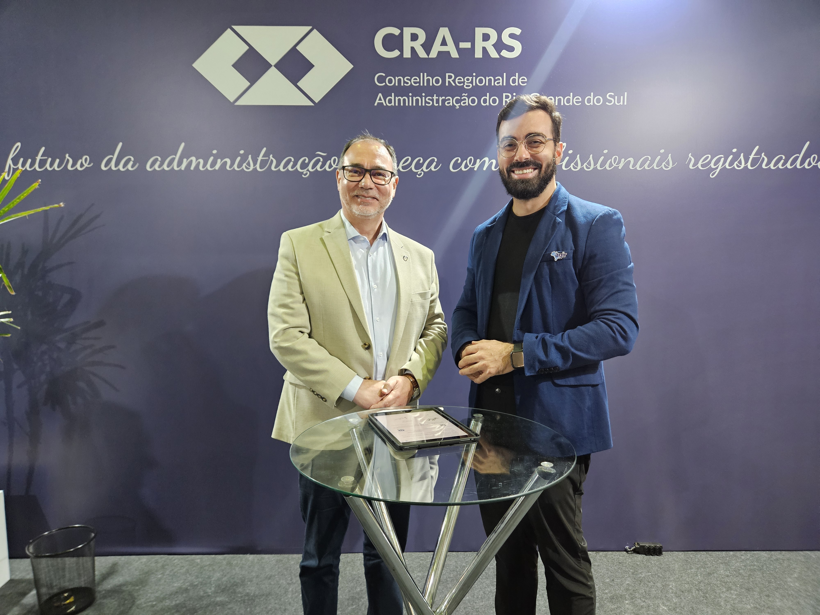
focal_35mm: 23
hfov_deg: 73.9
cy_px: 308
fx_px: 545
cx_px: 410
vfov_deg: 58.9
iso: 1000
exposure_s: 1/120
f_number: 1.8
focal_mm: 5.4
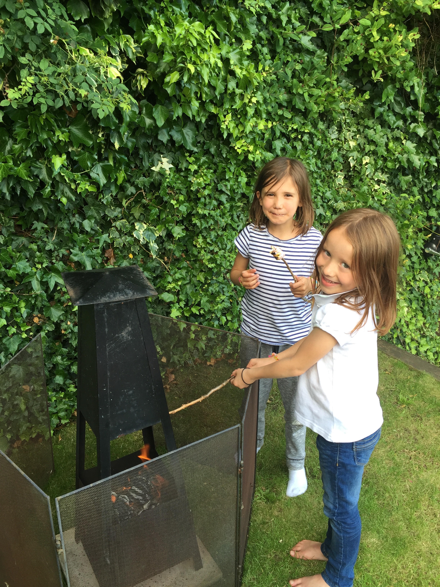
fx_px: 491
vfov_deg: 61.7
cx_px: 220
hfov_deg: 48.2
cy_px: 294
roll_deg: +1.9
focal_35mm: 29
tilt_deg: -20.2
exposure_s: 1/104
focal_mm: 4.15
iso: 32
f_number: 2.2
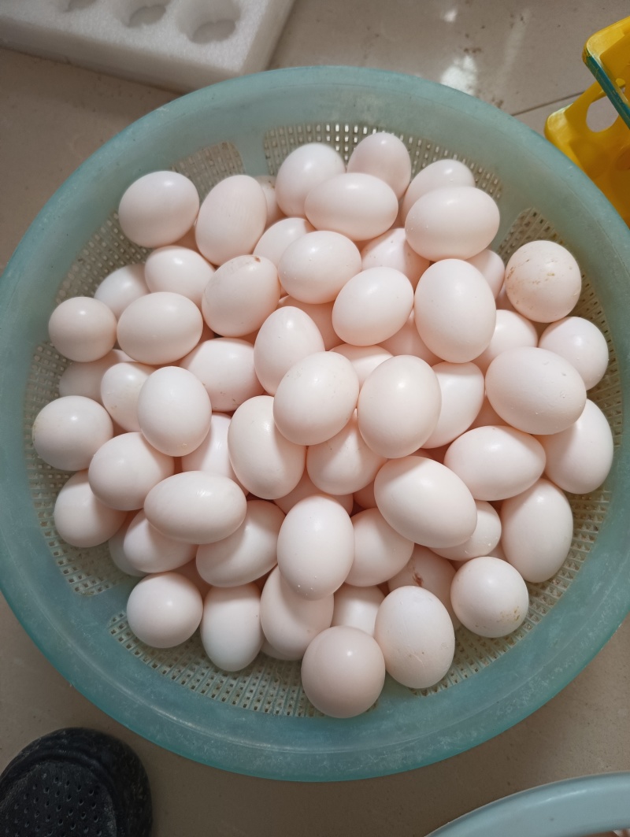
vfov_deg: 73.9
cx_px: 315
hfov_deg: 59.0
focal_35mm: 23
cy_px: 418
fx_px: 557
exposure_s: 1/33.3
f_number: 1.69
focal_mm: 6.06
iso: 1600
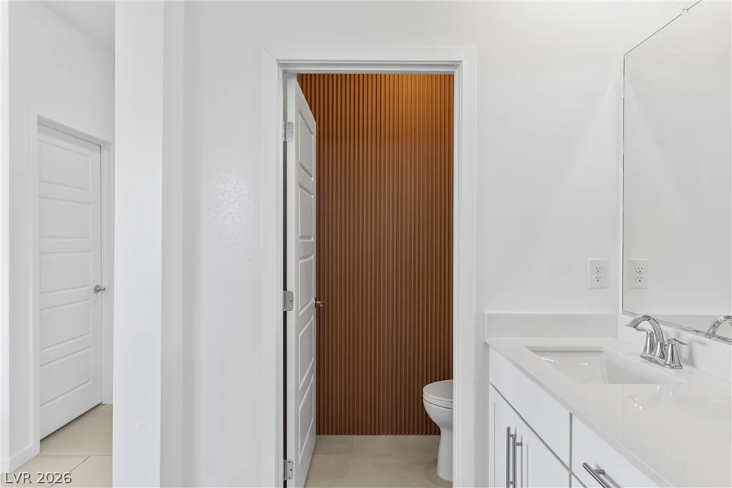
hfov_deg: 81.2
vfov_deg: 59.5
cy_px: 244
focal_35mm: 21
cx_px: 366
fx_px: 427
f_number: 8
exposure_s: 1/10
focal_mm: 21
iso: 400
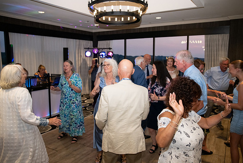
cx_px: 120
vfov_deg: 45.0
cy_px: 81
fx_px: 196
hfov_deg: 63.6
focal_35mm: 29
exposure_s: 1/320
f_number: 4
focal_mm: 28
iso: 2500
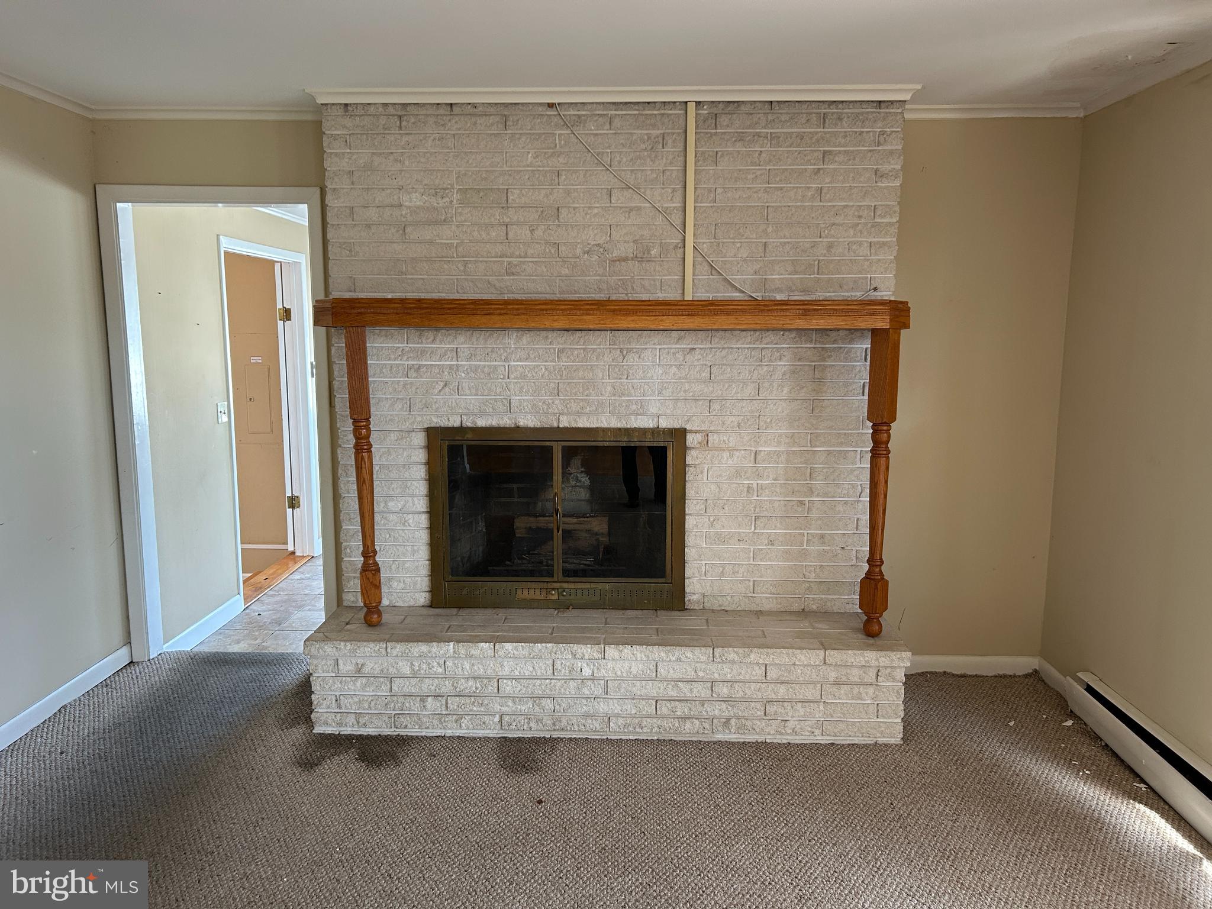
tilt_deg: -7.7
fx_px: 910
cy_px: 454
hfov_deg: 67.3
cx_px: 606
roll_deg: -0.3
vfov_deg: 53.1
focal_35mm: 26
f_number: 1.5
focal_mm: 5.7
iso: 125
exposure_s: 1/60
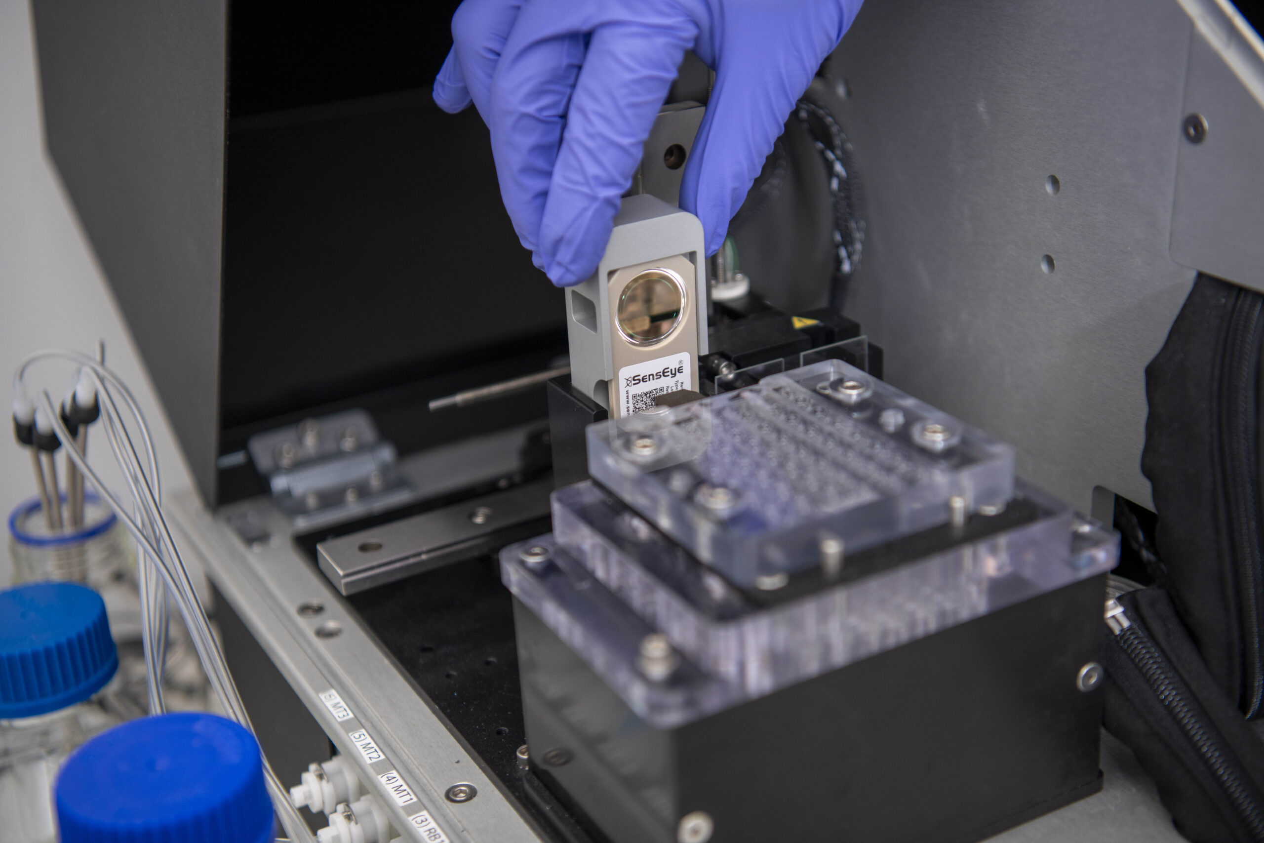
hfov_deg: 39.6
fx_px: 1756
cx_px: 632
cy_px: 422
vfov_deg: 27.0
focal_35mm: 50
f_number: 3.2
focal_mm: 50
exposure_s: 1/250
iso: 100
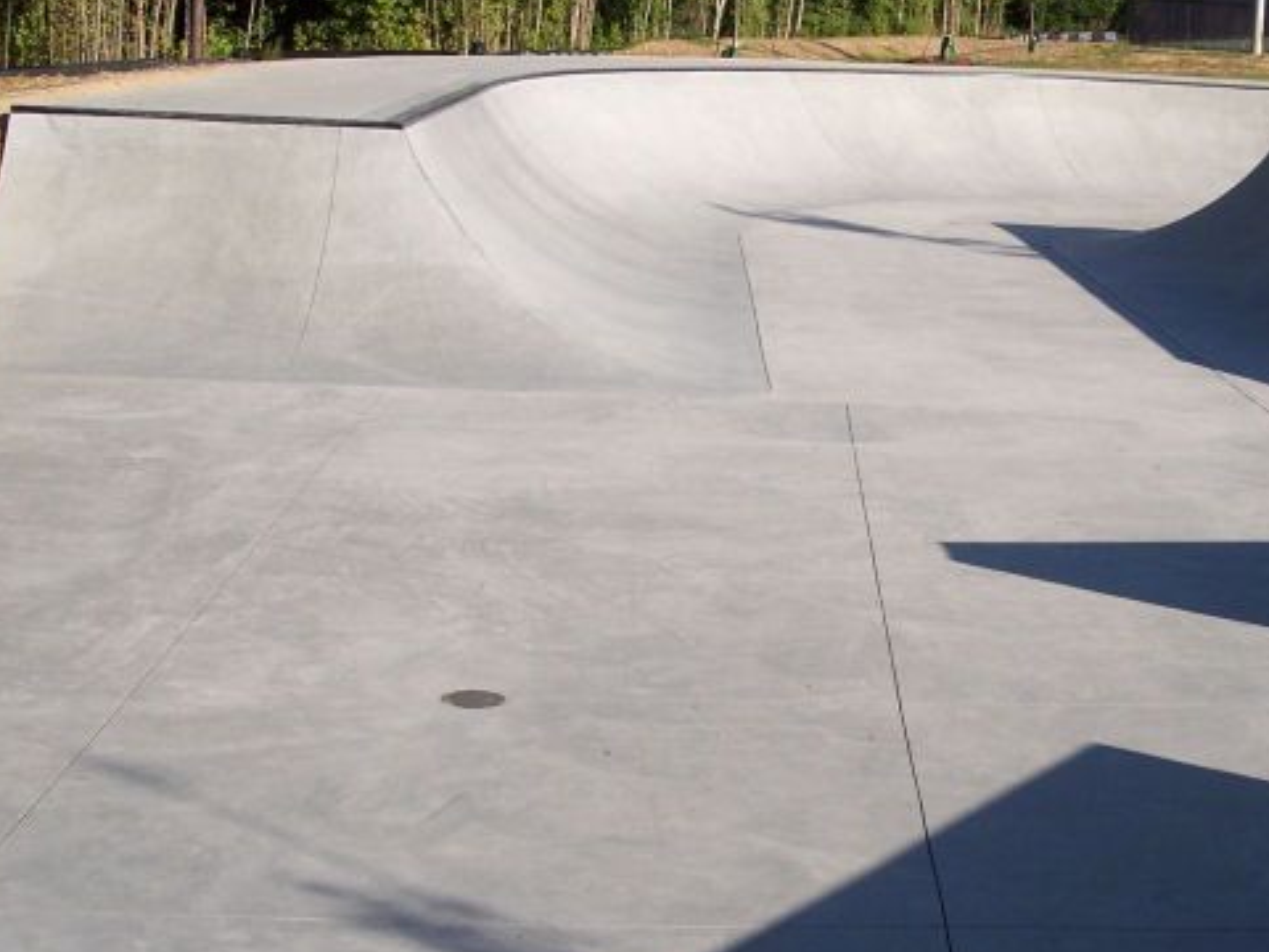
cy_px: 336
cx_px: 991
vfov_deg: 22.5
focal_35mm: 65
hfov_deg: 29.2
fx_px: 2383
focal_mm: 8
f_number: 4
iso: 100
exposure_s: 1/1000
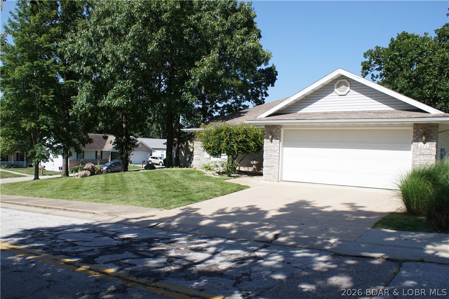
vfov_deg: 43.6
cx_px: 224
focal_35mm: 30
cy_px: 150
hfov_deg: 61.9
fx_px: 374
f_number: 7.1
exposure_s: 1/200
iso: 100
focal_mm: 20
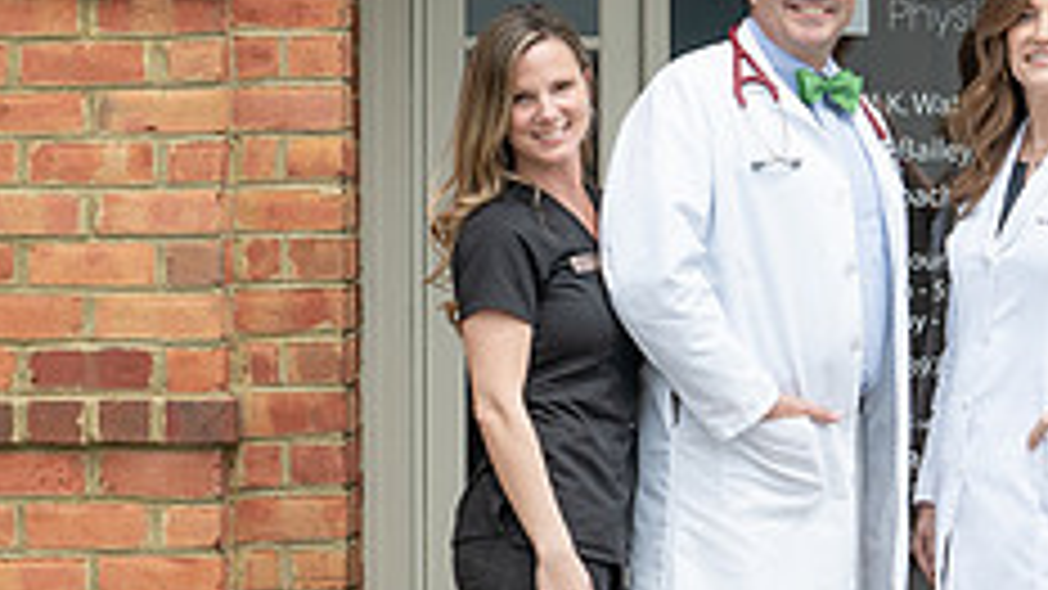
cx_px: 828
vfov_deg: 5.1
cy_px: 218
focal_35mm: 237
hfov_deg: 9.1
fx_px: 6585
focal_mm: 84
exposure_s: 1/320
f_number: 5.6
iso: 100
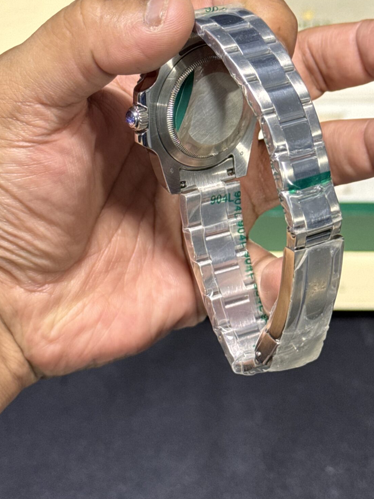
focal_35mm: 84
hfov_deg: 17.6
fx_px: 1210
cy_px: 149
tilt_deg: -48.6
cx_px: 217
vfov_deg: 23.1
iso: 200
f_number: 1.78
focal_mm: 6.76
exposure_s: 1/50
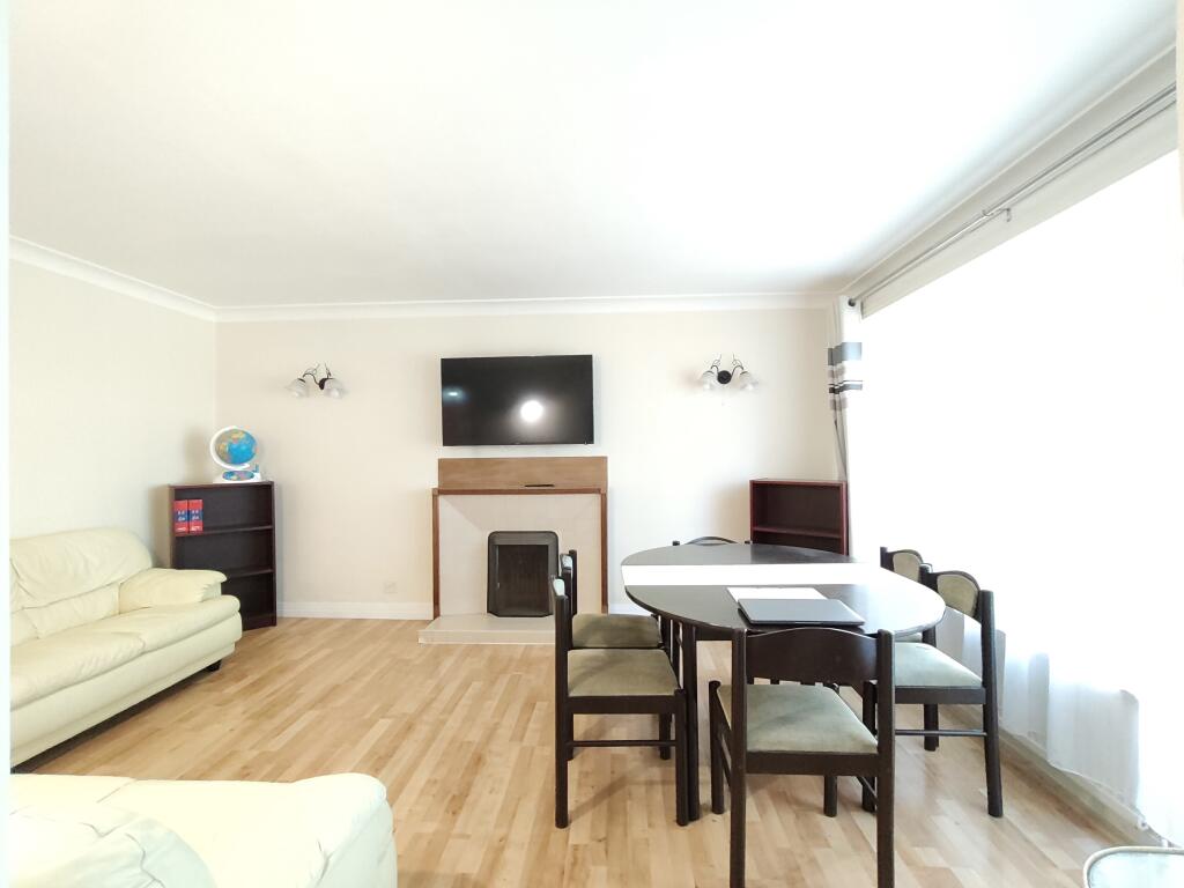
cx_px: 592
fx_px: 513
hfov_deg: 98.2
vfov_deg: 81.7
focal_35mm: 15
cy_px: 444
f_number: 2.2
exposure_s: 1/43.2
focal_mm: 1.67
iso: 800
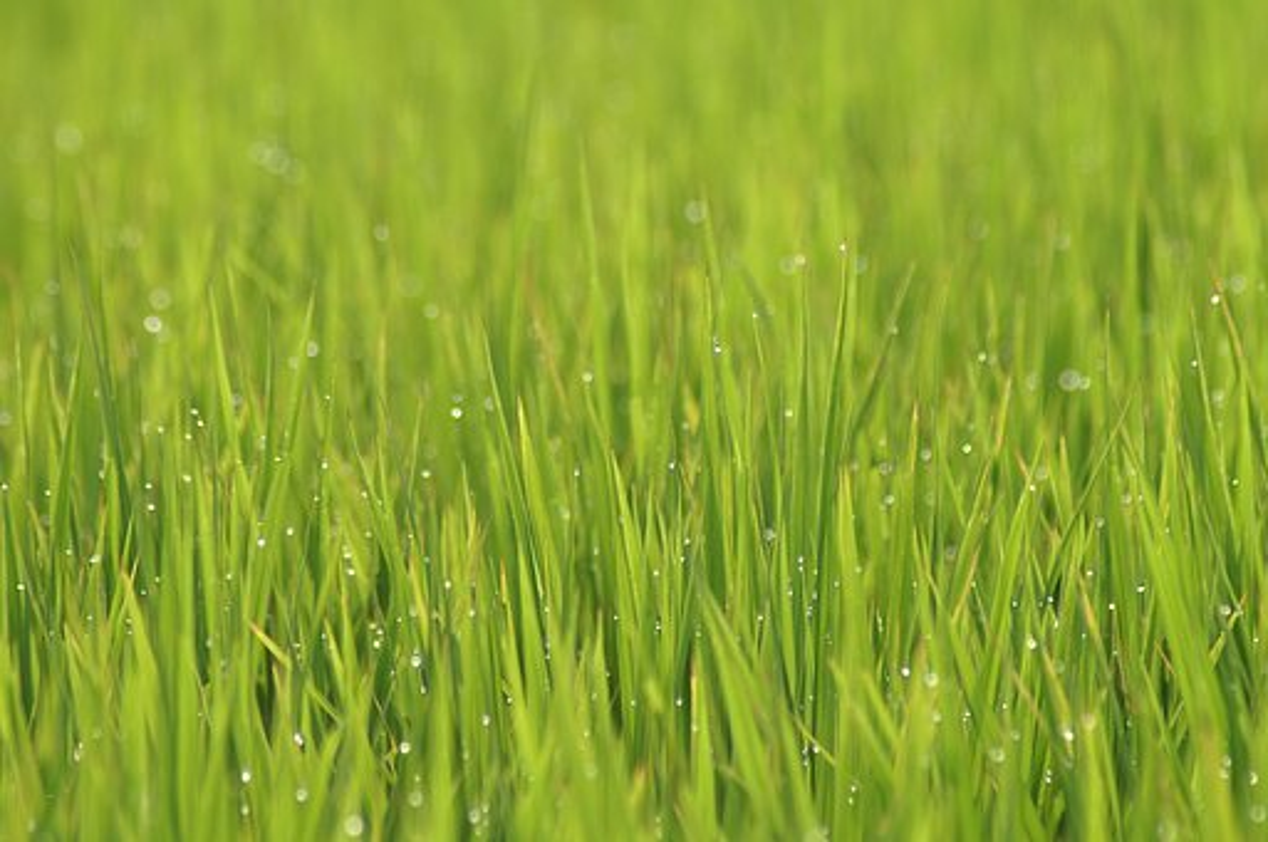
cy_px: 421
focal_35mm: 450
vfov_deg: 3.0
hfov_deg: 4.6
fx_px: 15830
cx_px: 634
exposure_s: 1/200
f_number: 8
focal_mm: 300
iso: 100
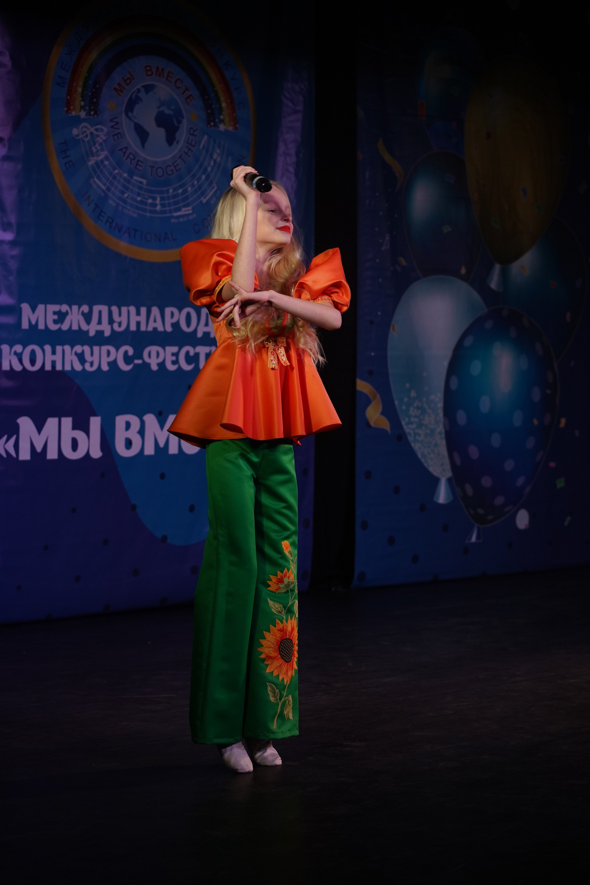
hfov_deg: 19.5
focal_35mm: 70
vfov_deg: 28.8
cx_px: 295
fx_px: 1721
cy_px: 442
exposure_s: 1/400
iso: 1600
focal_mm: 70
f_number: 4.5
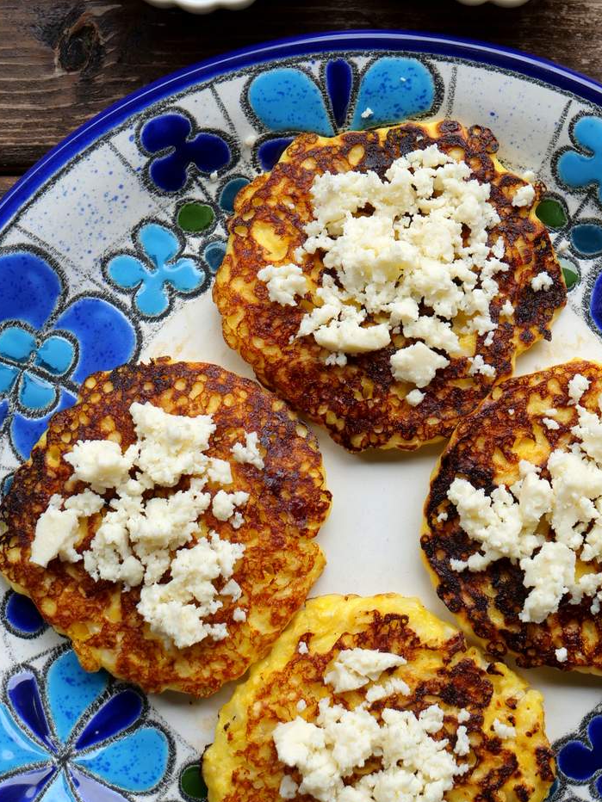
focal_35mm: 79
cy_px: 371
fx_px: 1832
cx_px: 382
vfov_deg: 24.7
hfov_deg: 18.6
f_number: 4
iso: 200
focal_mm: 23
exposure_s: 1/125
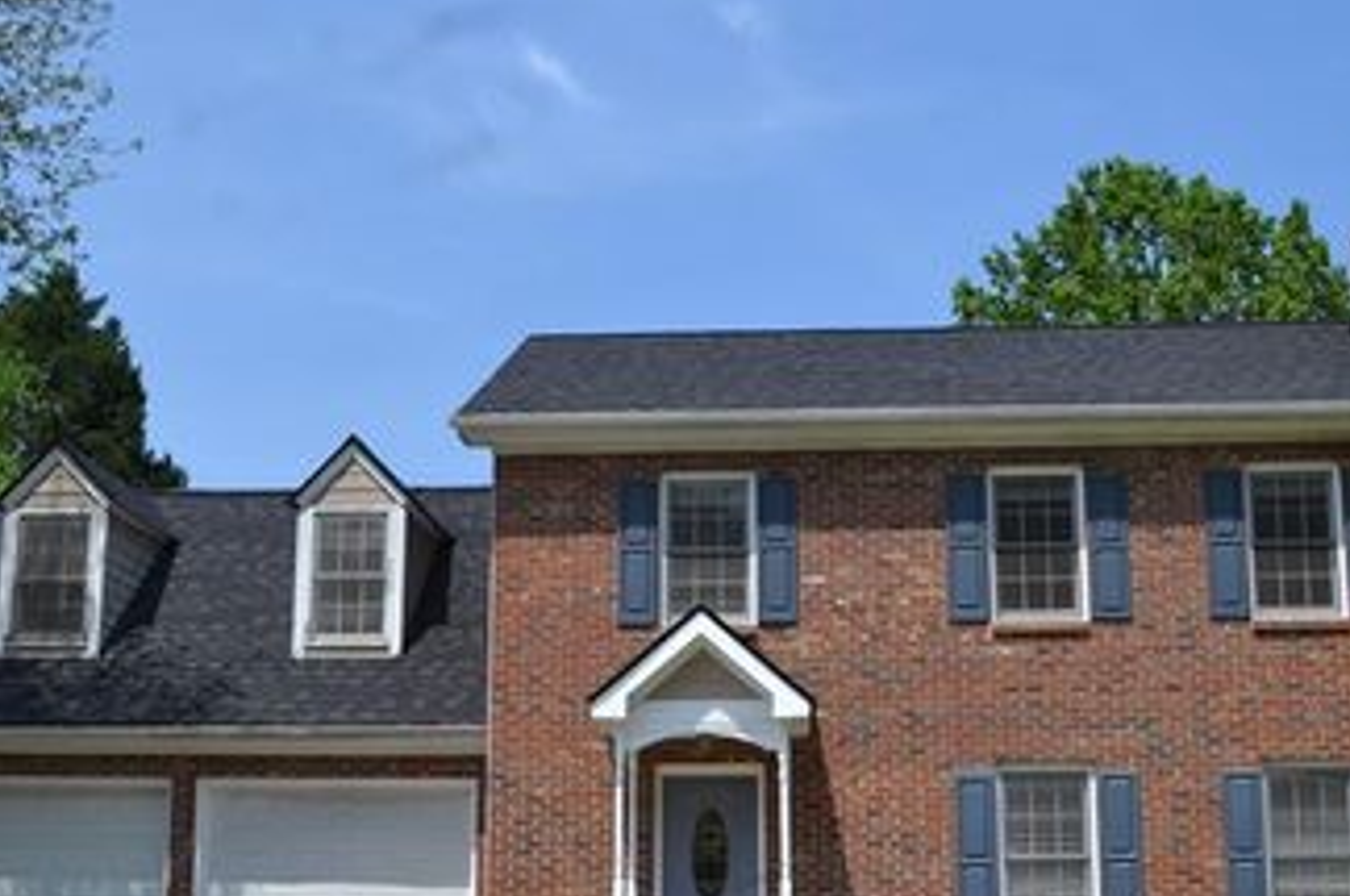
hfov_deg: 38.9
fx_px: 1910
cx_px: 704
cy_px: 548
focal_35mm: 51
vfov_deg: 26.3
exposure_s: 1/250
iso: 100
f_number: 8
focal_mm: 22
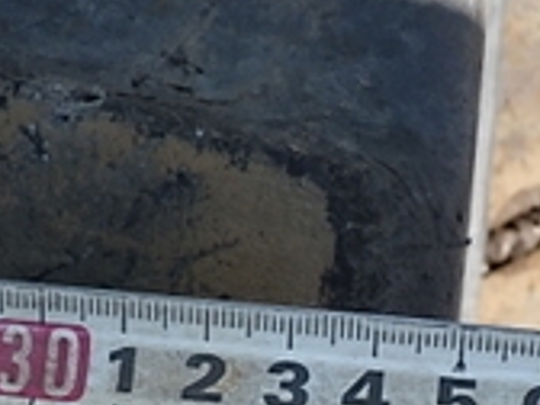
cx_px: 370
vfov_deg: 15.1
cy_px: 376
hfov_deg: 20.2
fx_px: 1513
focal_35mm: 97
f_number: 4.6
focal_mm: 6.1
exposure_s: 1/320
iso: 125
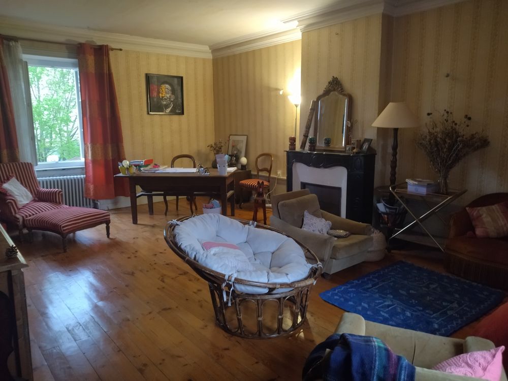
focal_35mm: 27
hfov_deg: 65.3
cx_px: 254
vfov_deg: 51.4
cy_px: 190
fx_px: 396
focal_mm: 4.74
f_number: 1.79
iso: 291
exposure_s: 1/20
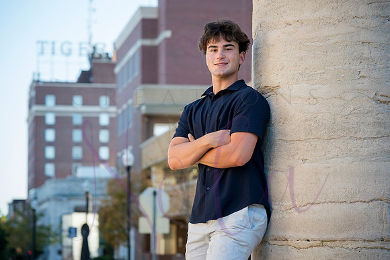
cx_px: 195
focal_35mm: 98
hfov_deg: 20.7
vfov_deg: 13.9
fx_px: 1065
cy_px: 123
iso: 400
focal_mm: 89
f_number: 4
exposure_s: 1/640
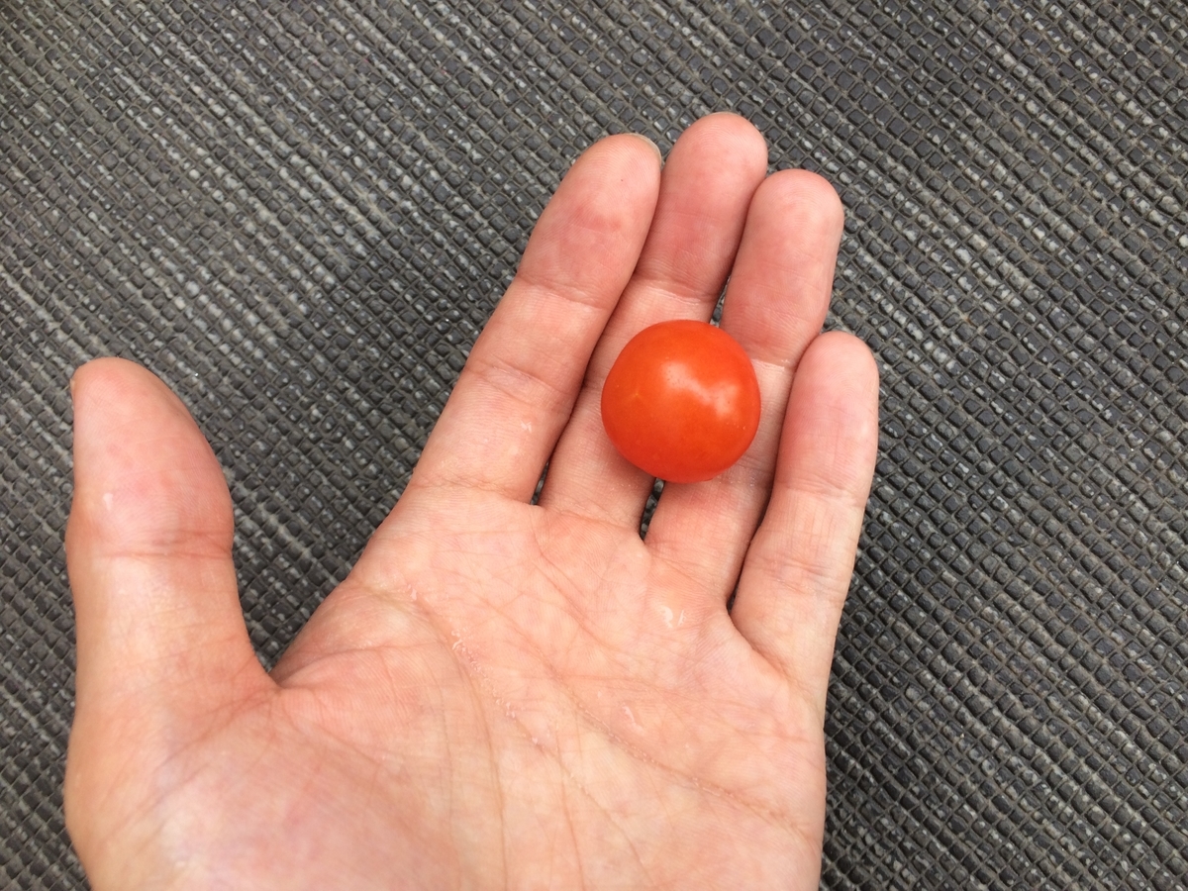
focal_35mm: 29
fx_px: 995
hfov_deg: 61.7
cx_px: 594
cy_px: 446
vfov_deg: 48.2
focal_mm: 4.15
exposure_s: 1/60
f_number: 2.2
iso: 32
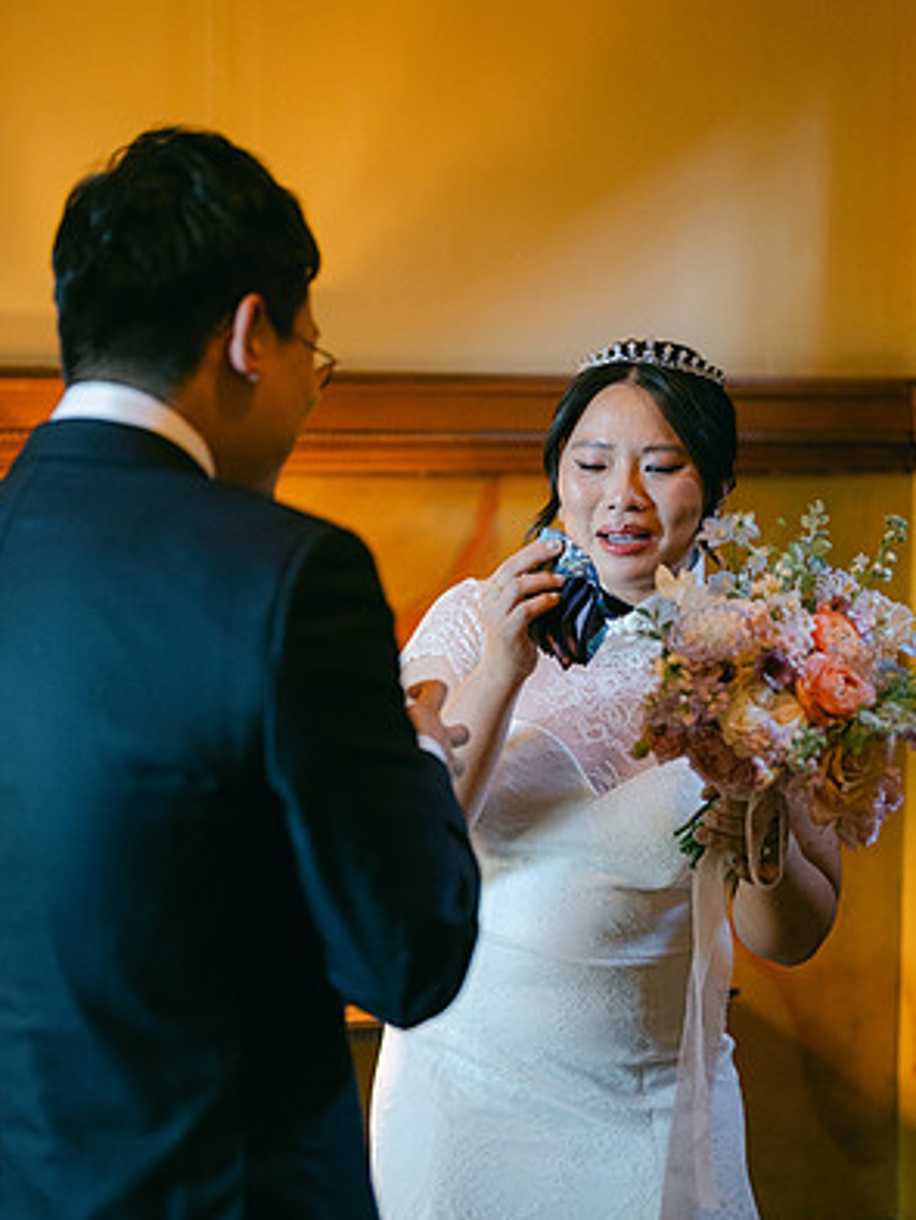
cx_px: 453
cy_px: 639
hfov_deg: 26.6
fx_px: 1939
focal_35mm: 55
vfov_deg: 34.9
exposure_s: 1/125
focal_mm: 50
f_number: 1.8
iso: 2000
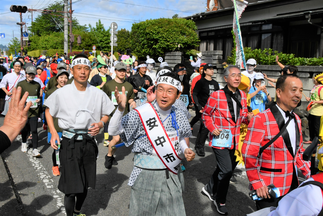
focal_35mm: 36
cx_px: 162
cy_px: 108
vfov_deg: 36.9
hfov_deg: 53.1
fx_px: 323
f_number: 20
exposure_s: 1/1600
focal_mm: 24
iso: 1600
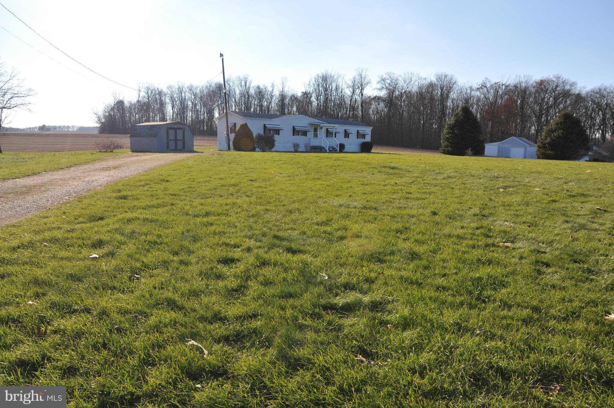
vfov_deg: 47.8
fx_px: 460
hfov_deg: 67.4
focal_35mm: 27
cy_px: 204
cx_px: 307
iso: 250
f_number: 10
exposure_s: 1/400
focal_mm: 18
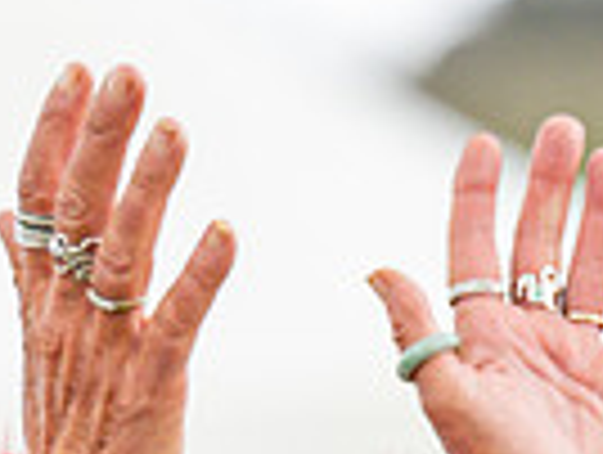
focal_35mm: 1451
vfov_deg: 1.0
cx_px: 204
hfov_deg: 1.4
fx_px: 25321
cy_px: 944
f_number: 4.5
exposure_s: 1/640
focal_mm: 200
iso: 250
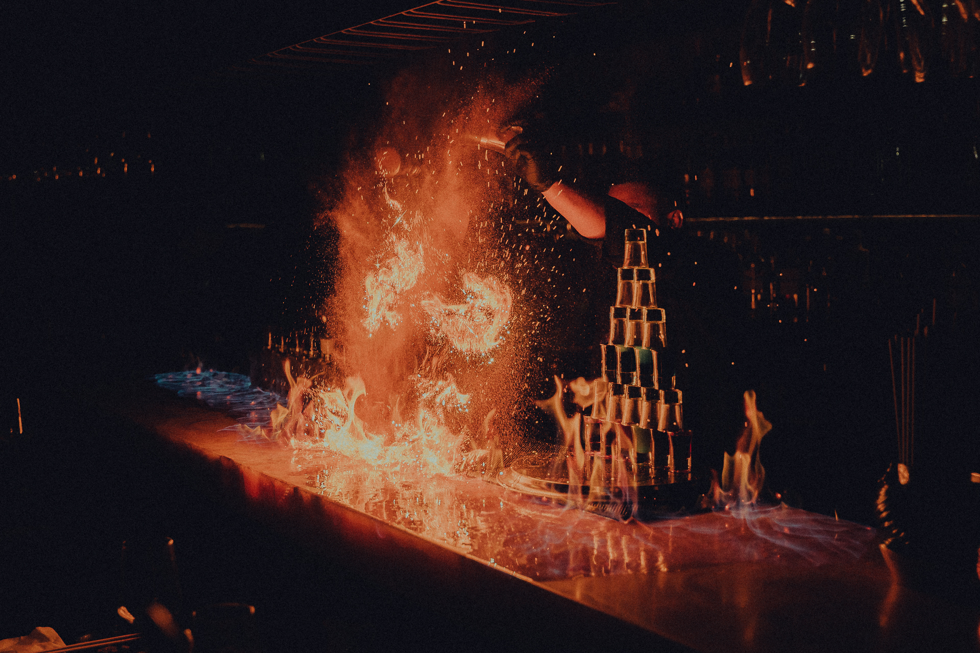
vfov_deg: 28.9
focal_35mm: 47
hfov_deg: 42.2
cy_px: 305
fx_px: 1269
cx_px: 485
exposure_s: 1/400
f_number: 2.8
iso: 500
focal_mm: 36
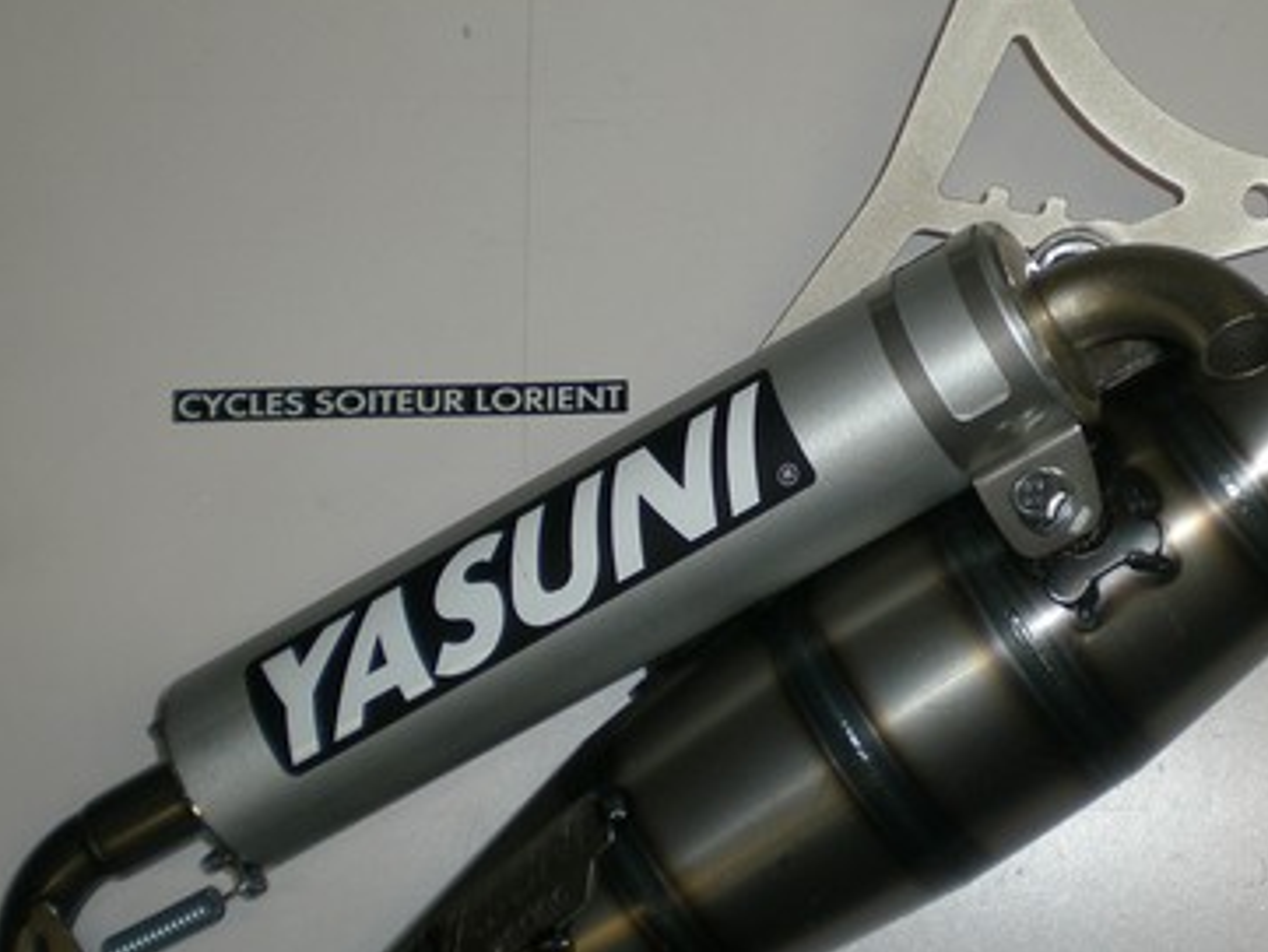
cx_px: 889
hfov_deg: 24.8
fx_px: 2858
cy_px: 348
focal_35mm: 78
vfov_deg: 18.9
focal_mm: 7.4
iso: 50
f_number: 3.5
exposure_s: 1/30
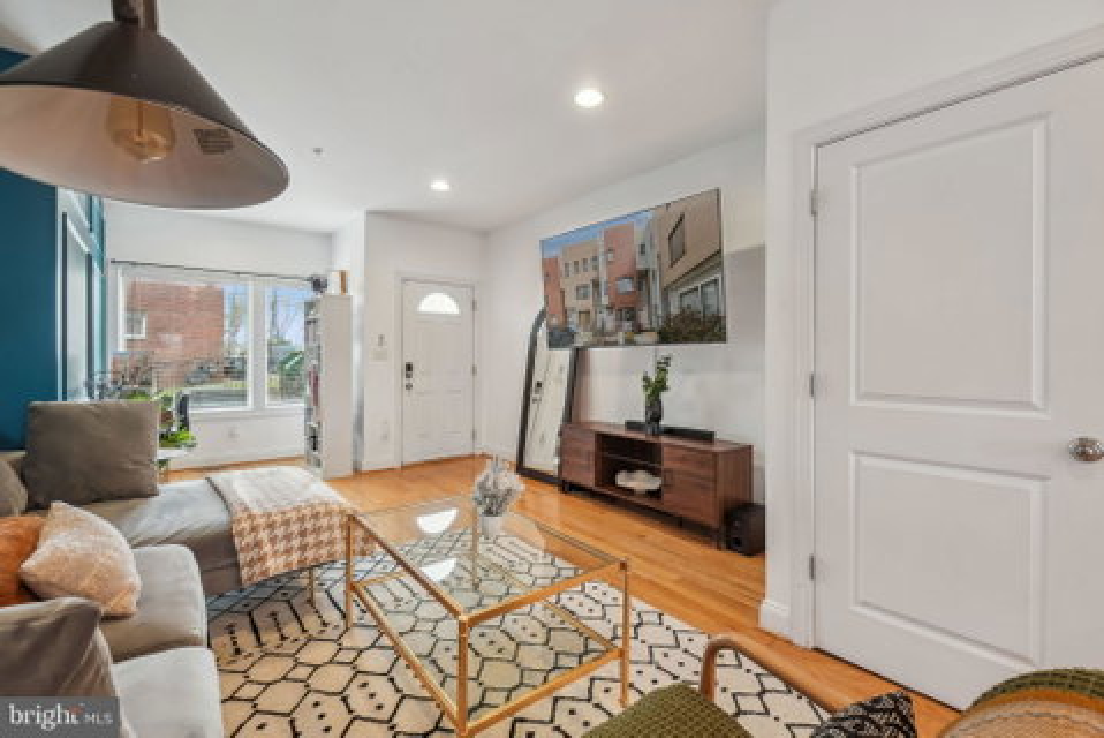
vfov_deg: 77.4
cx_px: 552
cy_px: 369
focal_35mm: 15
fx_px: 460
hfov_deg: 100.4
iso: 100
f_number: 7.1
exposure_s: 1/3.33
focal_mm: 10
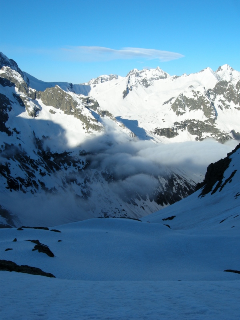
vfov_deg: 52.6
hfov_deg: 40.7
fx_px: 324
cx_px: 120
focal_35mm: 35
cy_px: 160
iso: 64
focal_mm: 7.5
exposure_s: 1/289
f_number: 6.1
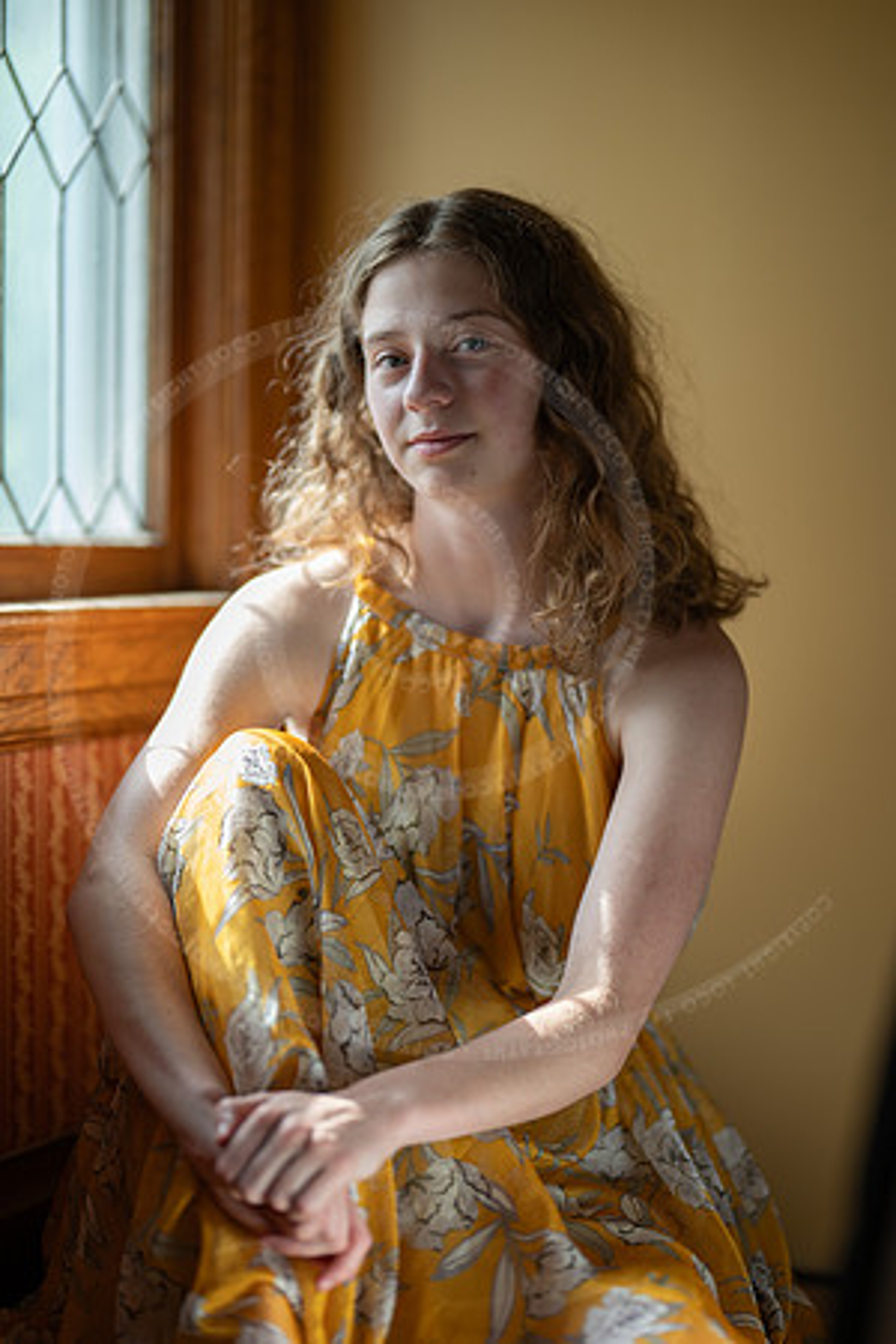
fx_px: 3173
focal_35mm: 85
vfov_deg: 23.9
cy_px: 672
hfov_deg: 16.1
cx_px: 448
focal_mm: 85
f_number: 1.2
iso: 160
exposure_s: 1/500
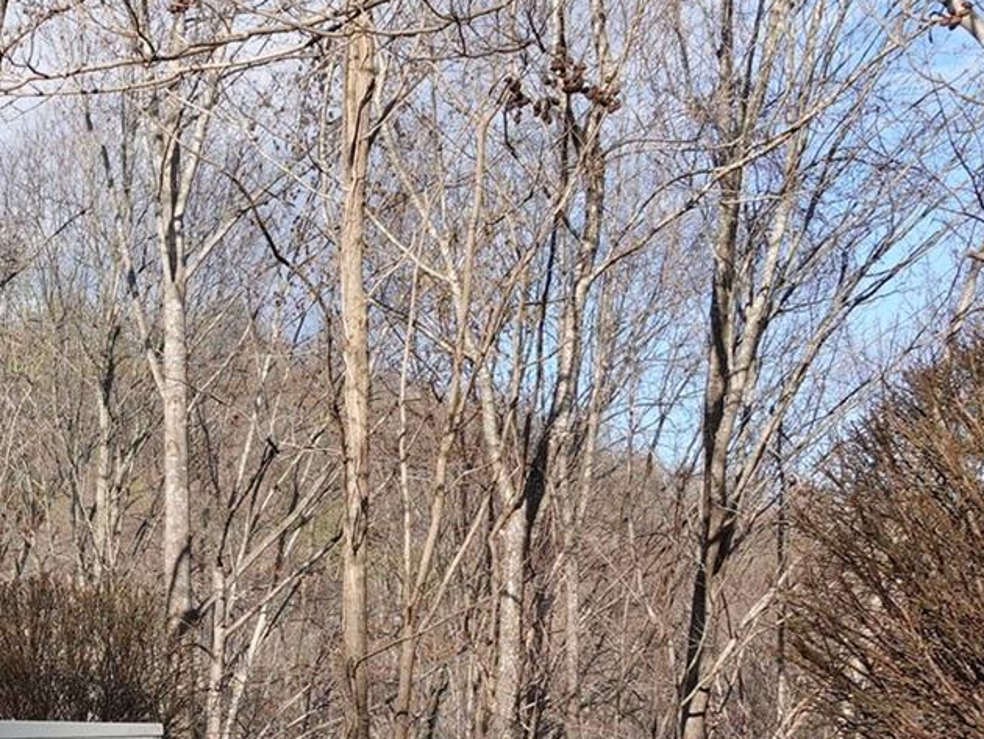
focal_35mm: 75
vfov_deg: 19.0
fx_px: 2133
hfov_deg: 24.0
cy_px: 773
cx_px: -150
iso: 100
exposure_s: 1/500
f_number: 4
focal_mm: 8.8
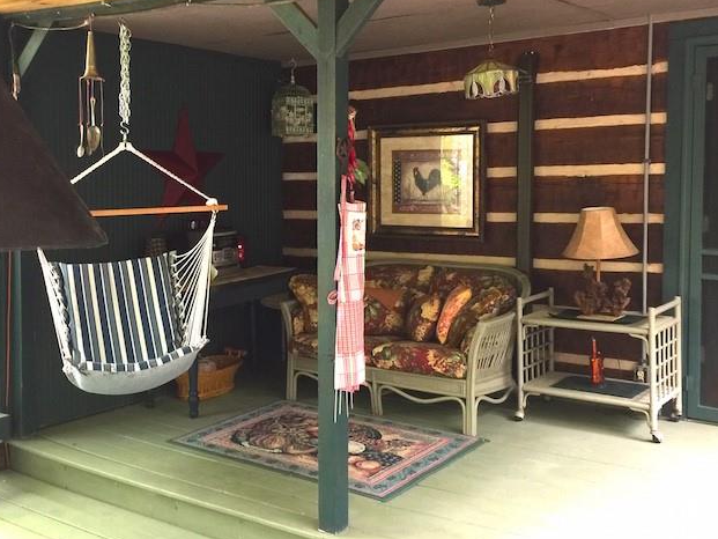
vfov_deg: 34.3
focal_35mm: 42
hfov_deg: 44.6
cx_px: 302
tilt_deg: -3.2
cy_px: 250
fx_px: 871
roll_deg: +0.2
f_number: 2.2
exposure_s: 1/15
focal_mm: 4.15
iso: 50
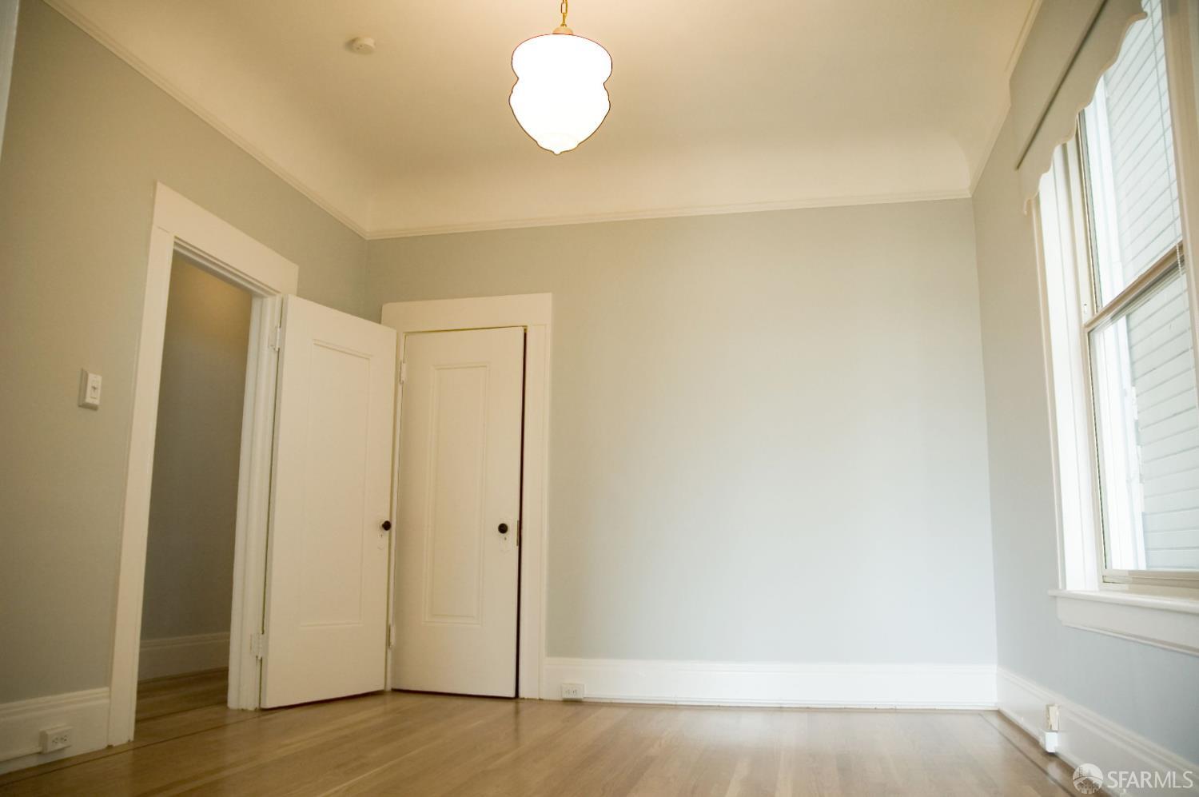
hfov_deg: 67.4
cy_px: 398
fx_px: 898
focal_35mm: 27
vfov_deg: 47.8
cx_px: 600
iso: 200
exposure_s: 1/45
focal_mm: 18
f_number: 4
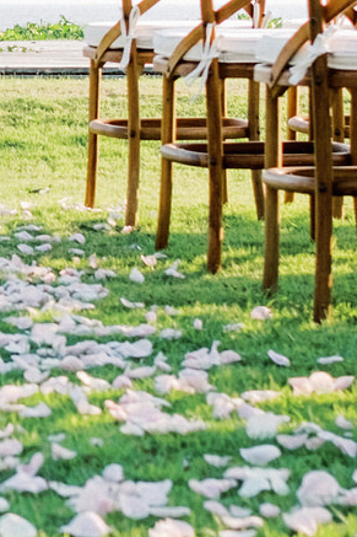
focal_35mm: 164
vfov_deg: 12.3
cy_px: -39
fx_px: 2441
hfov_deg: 8.1
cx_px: -291
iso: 200
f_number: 2.8
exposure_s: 1/2900
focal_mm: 23
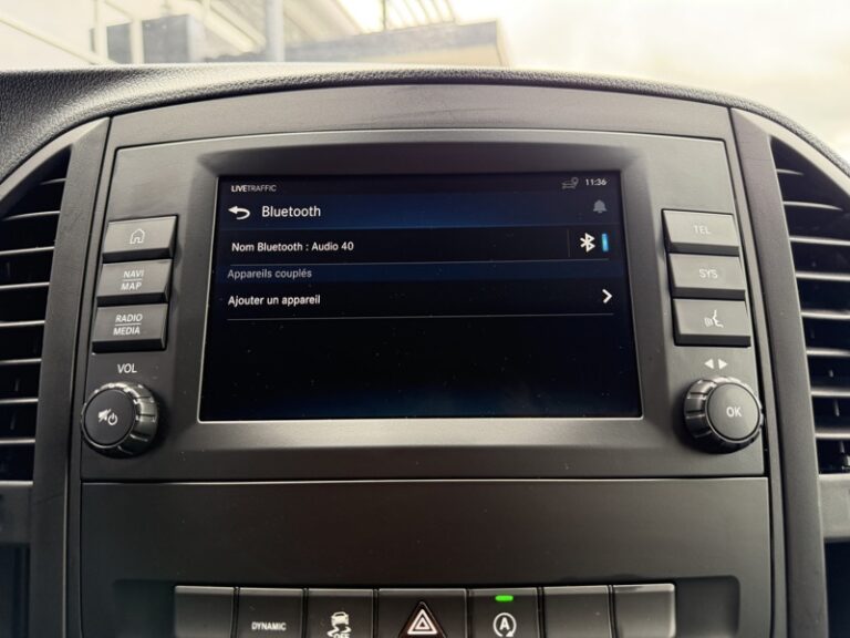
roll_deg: +2.2
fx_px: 589
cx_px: 425
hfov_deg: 71.6
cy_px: 319
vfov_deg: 56.8
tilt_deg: -4.2
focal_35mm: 24
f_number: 1.78
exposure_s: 1/158
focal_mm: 6.76
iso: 200
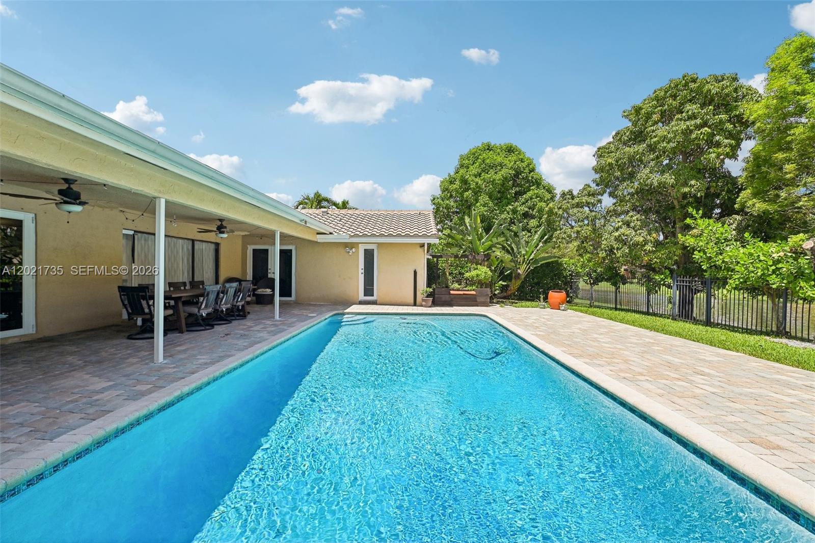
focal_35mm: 14
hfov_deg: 104.3
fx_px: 317
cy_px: 272
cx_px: 408
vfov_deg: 81.2
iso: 100
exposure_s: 1/400
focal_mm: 14
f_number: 7.1
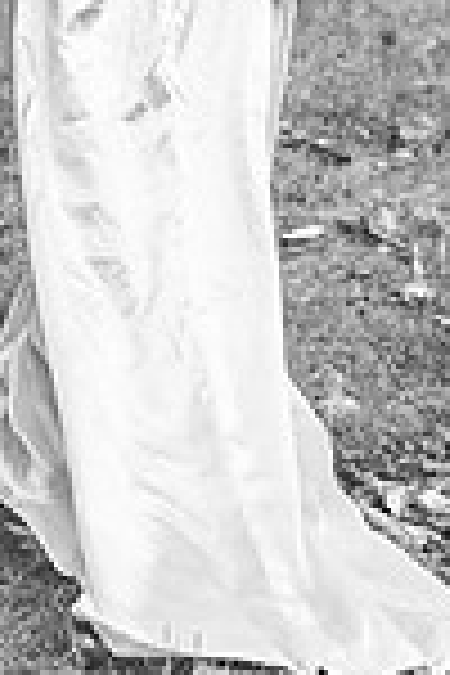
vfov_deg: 6.9
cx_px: 126
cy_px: -202
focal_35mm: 294
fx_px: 5512
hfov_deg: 4.7
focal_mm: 98
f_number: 5
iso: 160
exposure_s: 1/160
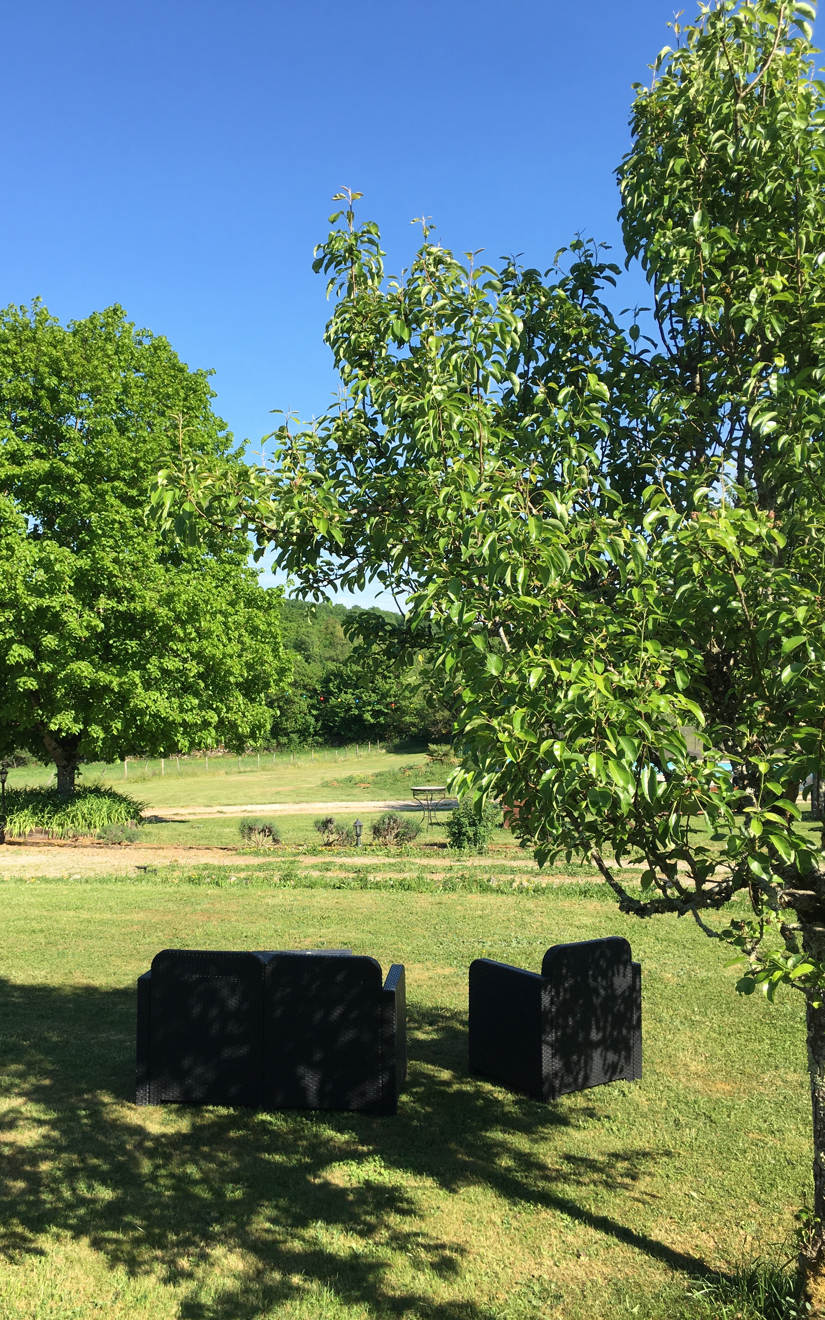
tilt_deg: +1.6
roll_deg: -1.9
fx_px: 1115
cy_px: 658
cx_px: 334
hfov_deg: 40.4
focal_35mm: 31
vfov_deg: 61.2
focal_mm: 4.15
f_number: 2.2
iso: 25
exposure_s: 1/836
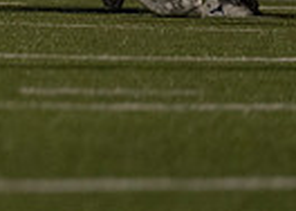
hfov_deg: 1.5
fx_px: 11195
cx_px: -640
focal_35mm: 1333
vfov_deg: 1.1
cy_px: -282
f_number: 2.8
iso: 1000
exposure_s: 1/1000
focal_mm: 200
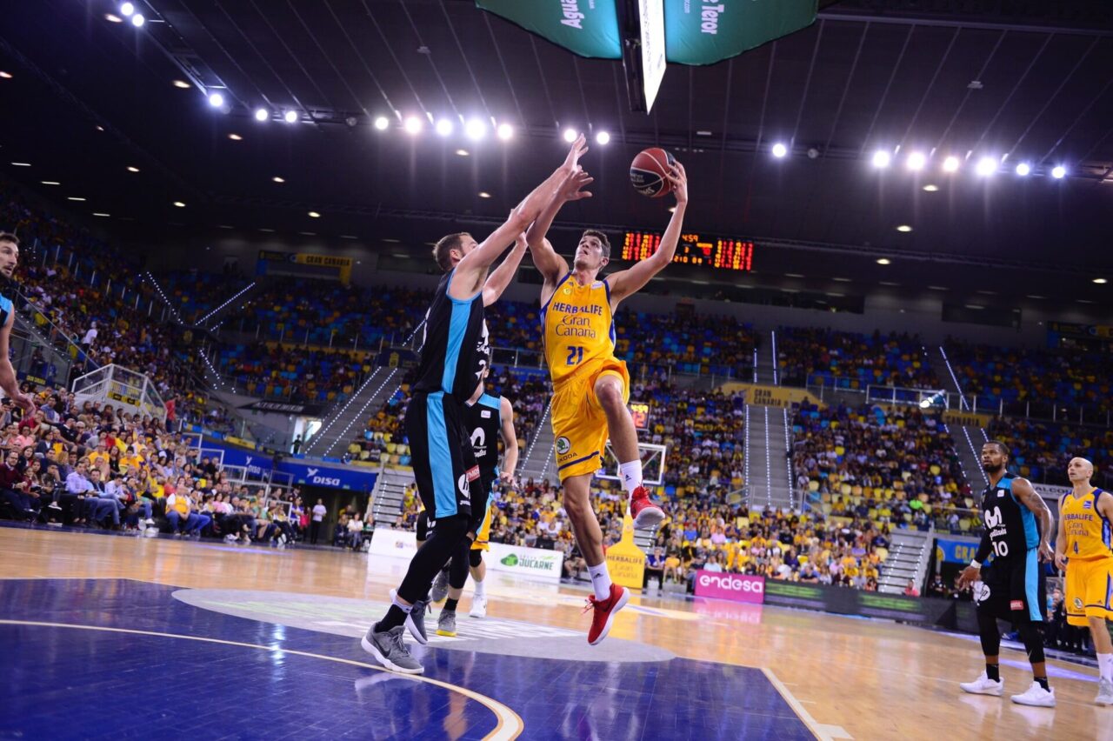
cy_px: 370
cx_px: 556
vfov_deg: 37.8
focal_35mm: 35
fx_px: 1081
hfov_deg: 54.5
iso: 1250
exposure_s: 1/640
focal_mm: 35
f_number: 2.8
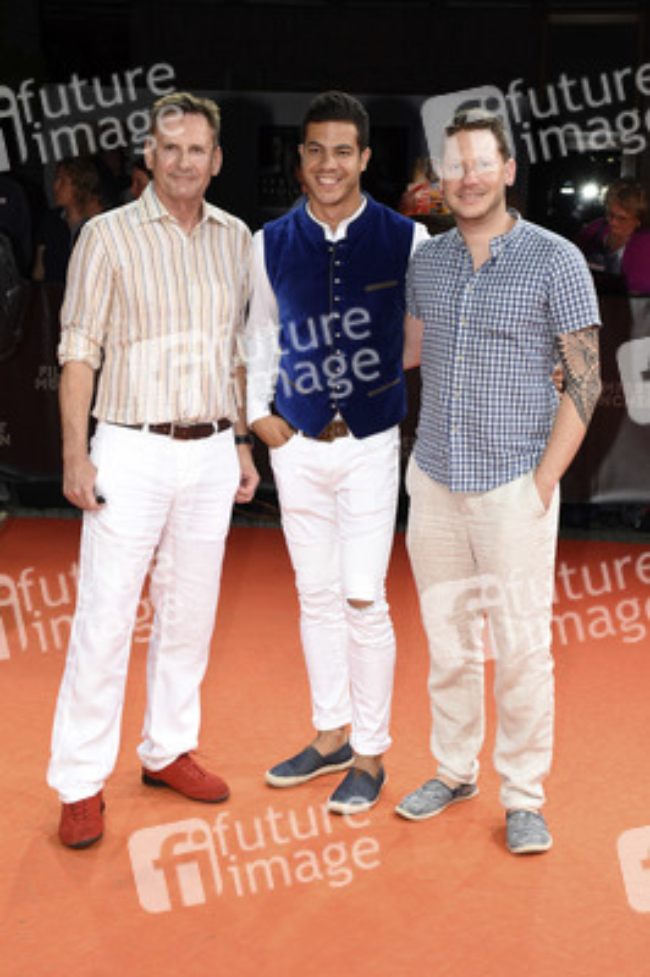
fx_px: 1546
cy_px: 488
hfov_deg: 23.7
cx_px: 325
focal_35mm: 57
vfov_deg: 35.1
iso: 400
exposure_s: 1/160
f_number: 6.3
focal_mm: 38
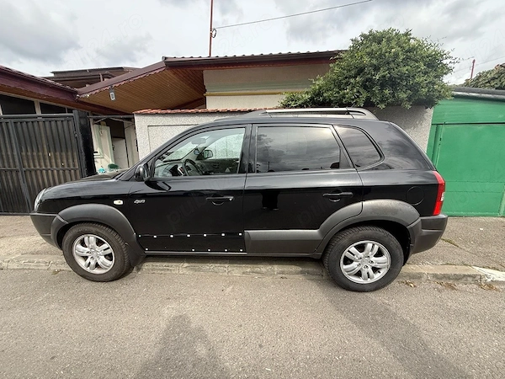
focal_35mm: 14
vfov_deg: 85.7
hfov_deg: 102.1
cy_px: 190
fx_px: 204
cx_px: 252
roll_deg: +0.6
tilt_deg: -9.1
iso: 50
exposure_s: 1/436
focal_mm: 2.22
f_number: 2.2
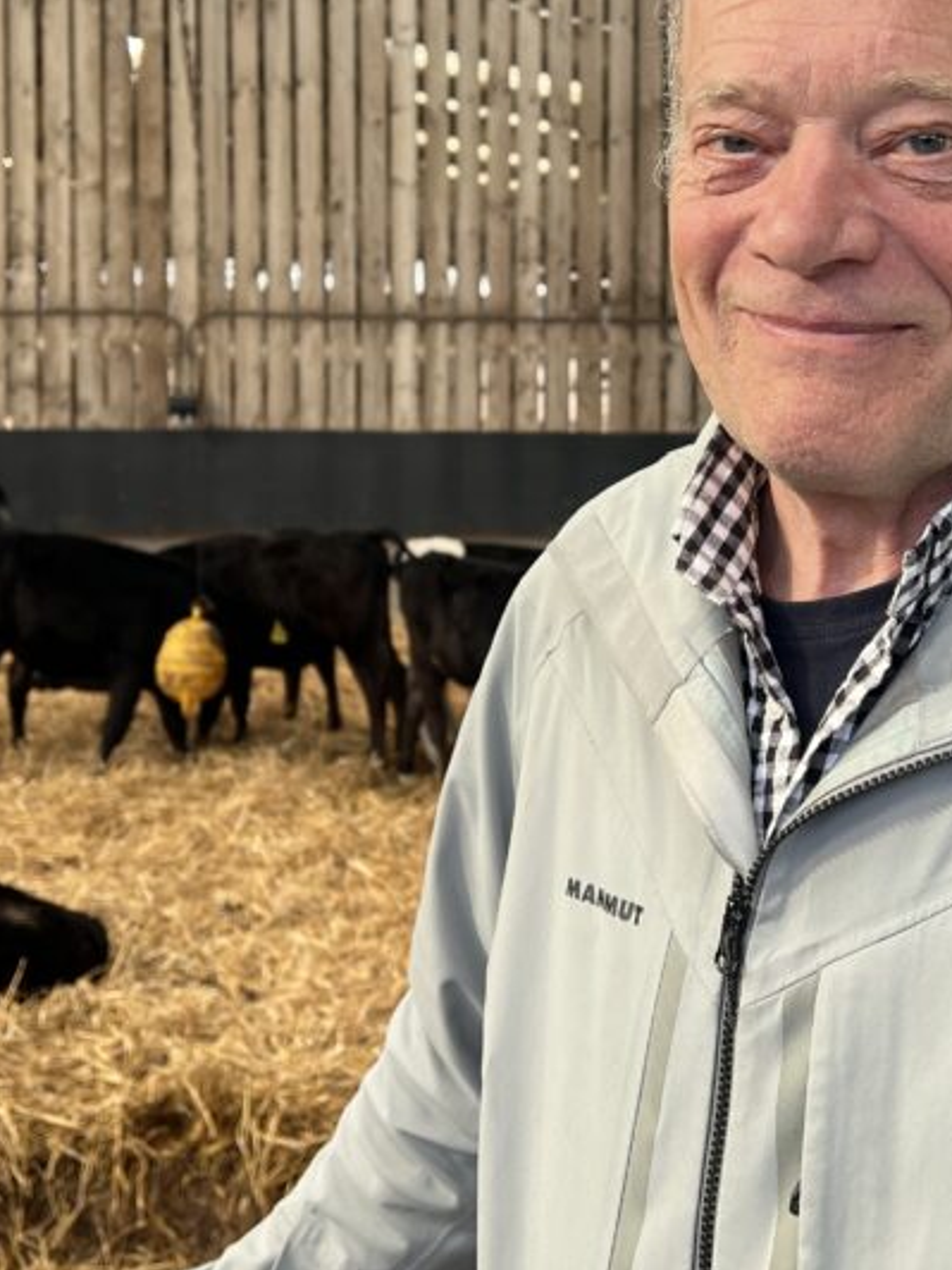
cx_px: 625
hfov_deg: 28.9
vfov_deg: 37.9
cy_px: 473
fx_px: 1833
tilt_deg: -0.2
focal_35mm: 50
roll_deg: +0.5
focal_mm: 5.7
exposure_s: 1/121
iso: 64
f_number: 1.5
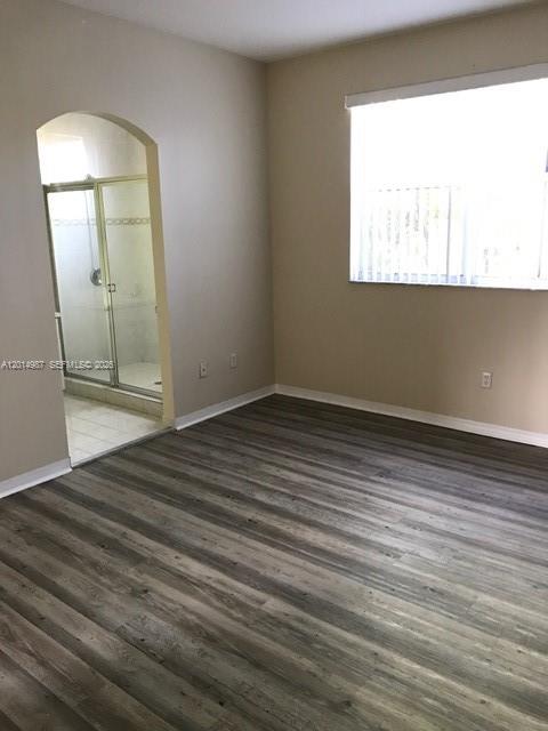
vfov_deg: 63.4
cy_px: 366
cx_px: 274
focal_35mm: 28
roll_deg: +2.0
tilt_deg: -11.0
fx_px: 591
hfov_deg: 49.7
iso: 64
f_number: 1.8
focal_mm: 3.99
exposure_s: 1/15
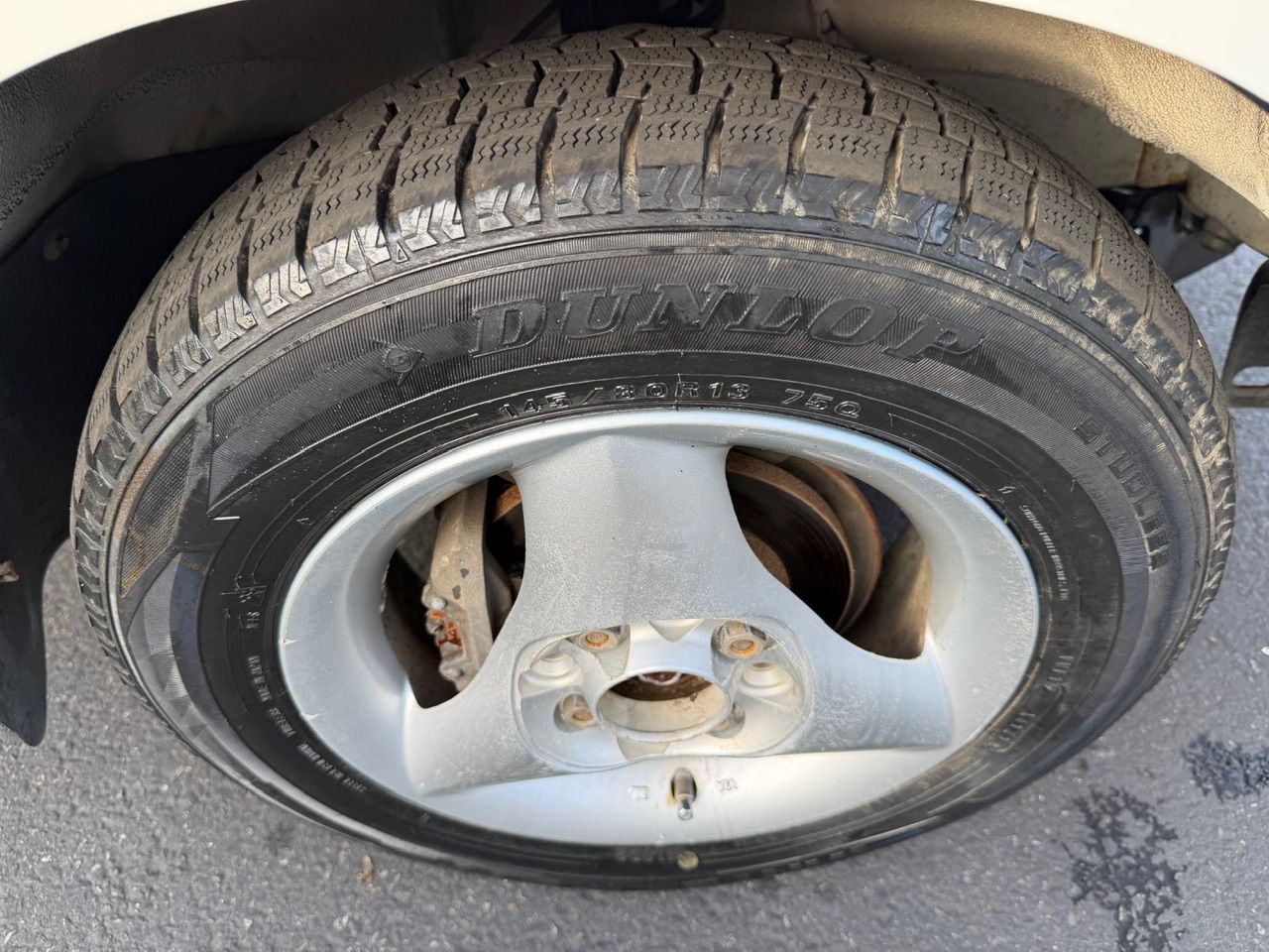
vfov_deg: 56.8
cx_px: 634
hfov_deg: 71.6
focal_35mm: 24
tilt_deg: -45.1
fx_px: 880
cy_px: 476
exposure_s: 1/190
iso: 80
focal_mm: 6.76
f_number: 1.78
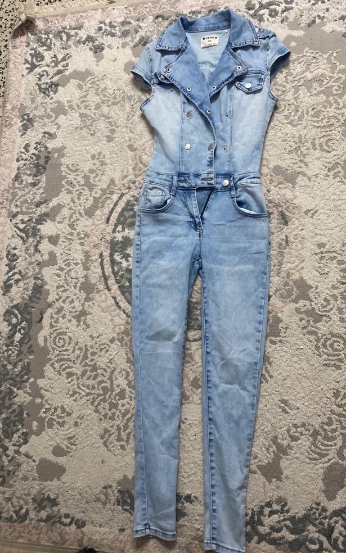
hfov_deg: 44.4
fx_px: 422
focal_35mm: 28
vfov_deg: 66.5
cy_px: 275
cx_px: 196
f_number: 1.8
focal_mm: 4.25
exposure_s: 1/50
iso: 400
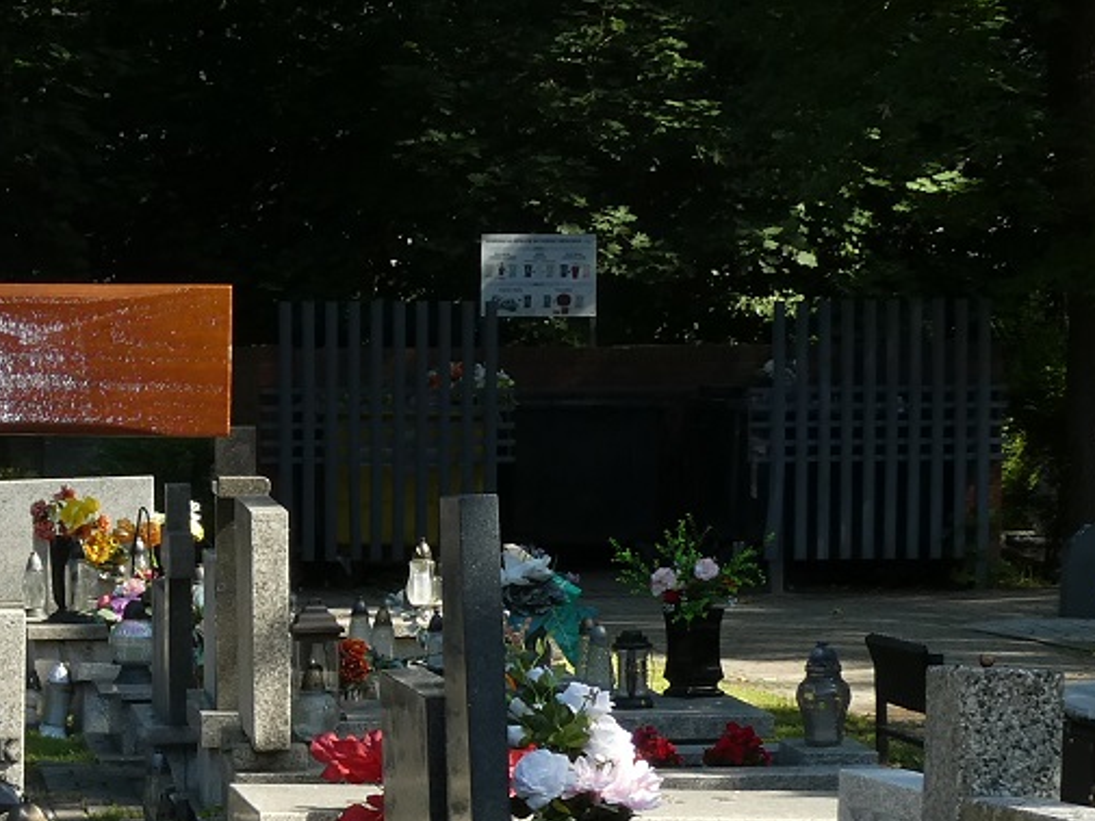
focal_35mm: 149
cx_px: -299
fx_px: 4714
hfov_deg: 12.8
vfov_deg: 9.9
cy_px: 760
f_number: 4
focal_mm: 8.4
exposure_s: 1/250
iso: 80
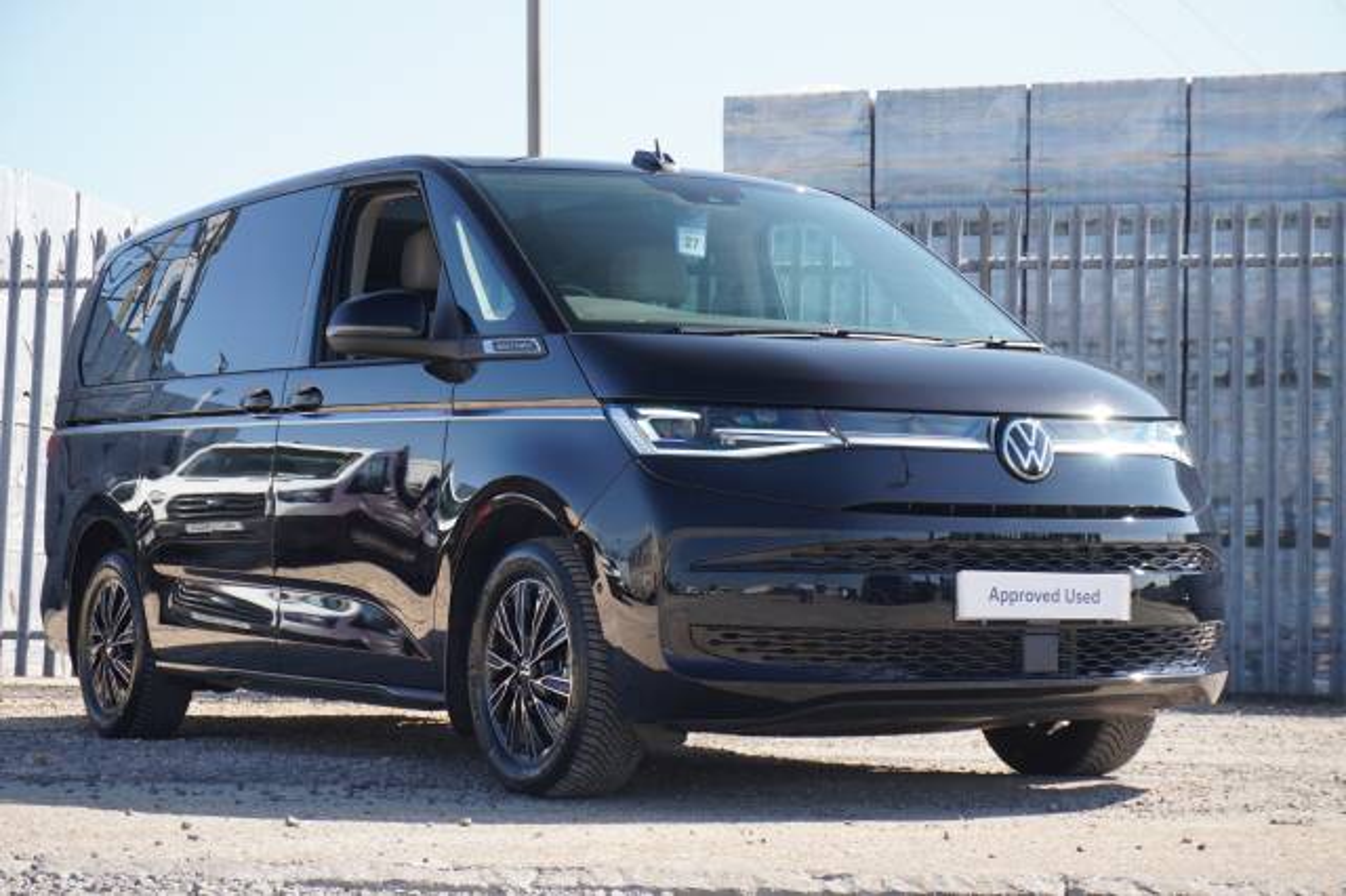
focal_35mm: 72
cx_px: 673
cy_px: 448
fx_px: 2690
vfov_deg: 18.9
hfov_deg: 28.1
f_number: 6.3
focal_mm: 48
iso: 100
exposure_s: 1/100
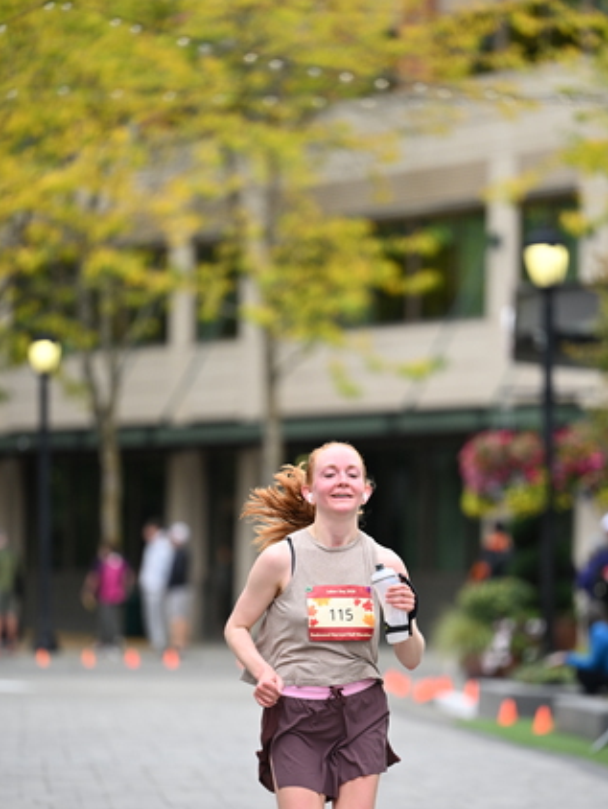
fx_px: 5568
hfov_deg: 6.3
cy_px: 520
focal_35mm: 238
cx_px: 319
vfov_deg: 8.3
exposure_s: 1/2000
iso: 640
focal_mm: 190
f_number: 2.8
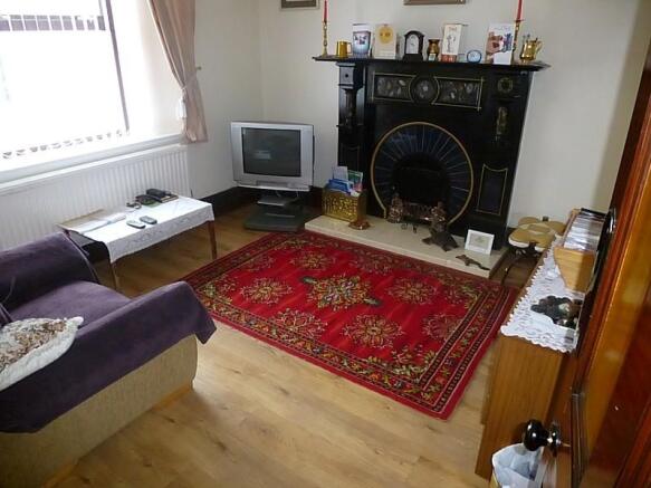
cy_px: 244
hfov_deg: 71.6
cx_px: 326
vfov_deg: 56.8
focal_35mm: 24
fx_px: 451
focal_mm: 4.3
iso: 1250
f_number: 3.3
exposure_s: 1/60
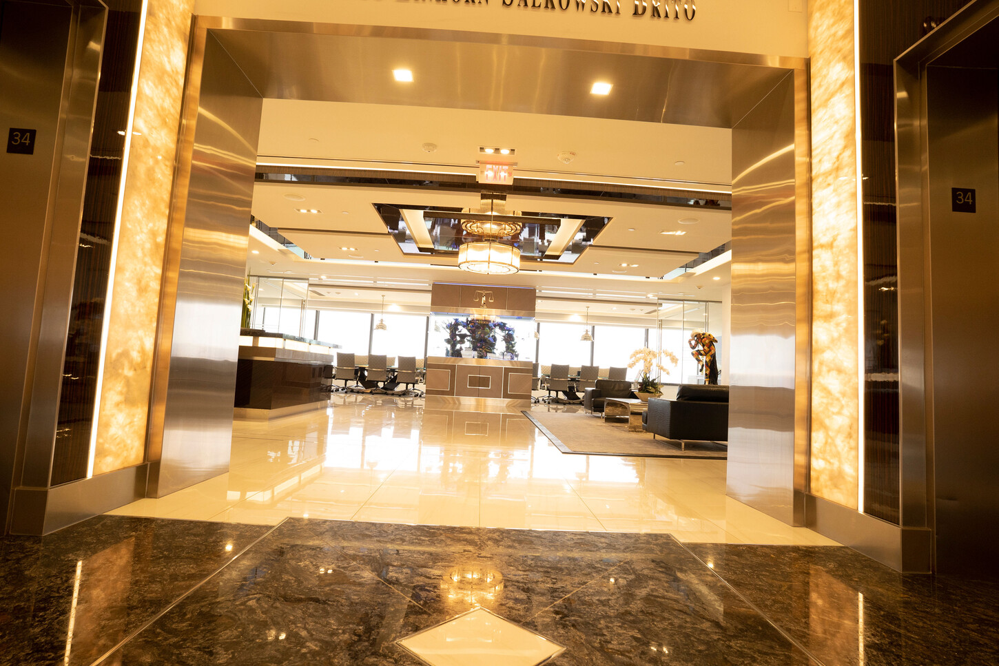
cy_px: 333
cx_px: 500
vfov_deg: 67.4
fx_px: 500
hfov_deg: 90.0
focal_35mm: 18
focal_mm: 18
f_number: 9
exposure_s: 1/30
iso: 1250
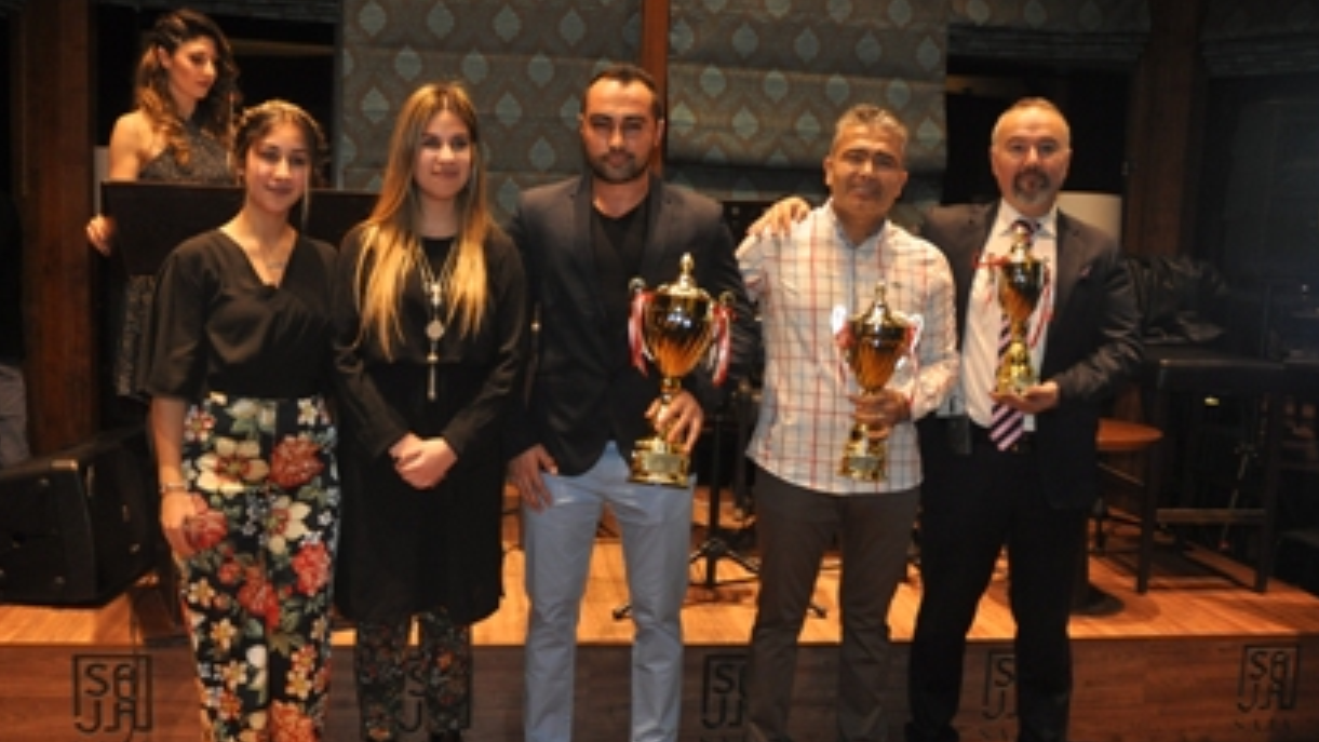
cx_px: 648
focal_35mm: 38
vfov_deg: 31.2
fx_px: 1329
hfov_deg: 52.8
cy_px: 395
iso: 800
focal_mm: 22
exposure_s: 1/60
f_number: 3.5
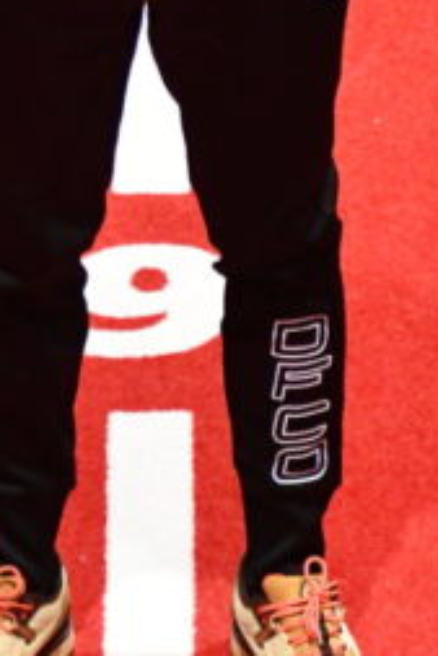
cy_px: -153
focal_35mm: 340
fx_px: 6196
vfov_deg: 6.0
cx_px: 196
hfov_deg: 4.0
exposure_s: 1/60
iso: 4500
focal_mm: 56
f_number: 4.8
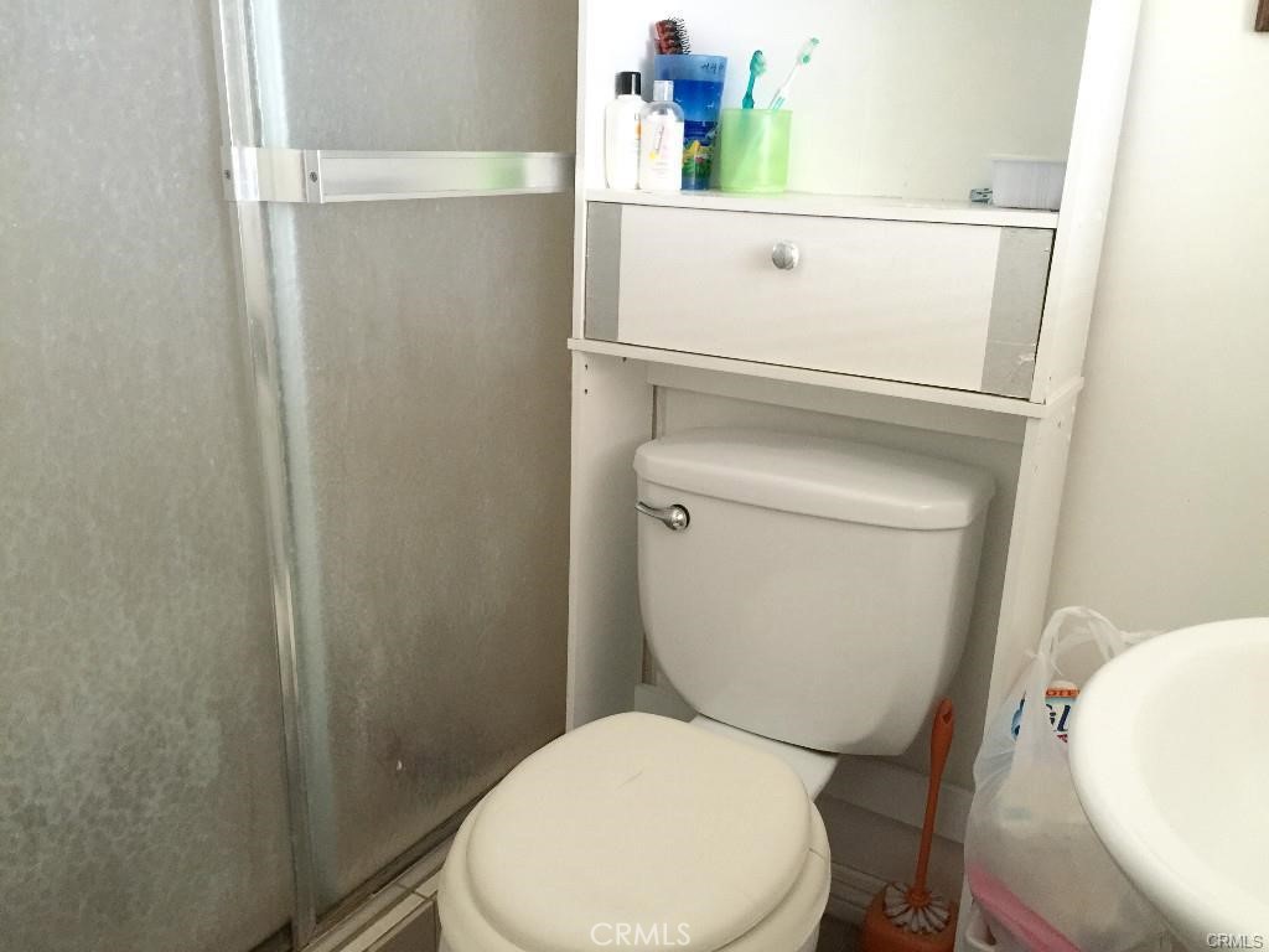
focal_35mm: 29
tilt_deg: -16.5
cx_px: 634
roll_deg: -1.6
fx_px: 1063
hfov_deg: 61.7
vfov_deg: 48.2
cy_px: 476
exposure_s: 1/10
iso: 125
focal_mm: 4.15
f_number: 2.2
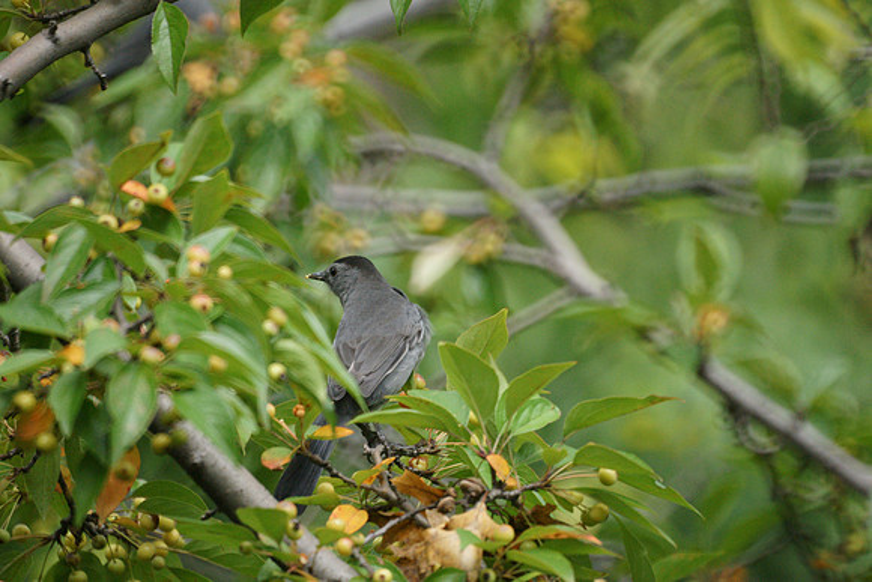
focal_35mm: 750
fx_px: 18170
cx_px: 436
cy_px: 291
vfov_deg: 1.8
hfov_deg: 2.7
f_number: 8
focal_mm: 500
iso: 1600
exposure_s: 1/250
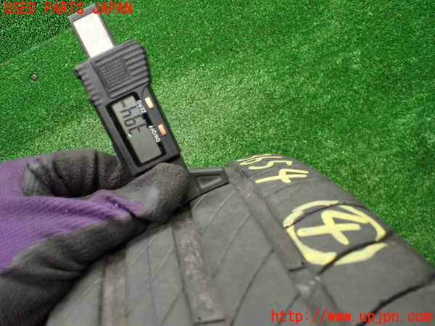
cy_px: 163
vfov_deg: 46.8
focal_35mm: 30
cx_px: 218
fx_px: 377
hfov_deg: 60.0
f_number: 2.3
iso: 500
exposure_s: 1/125
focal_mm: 5.4
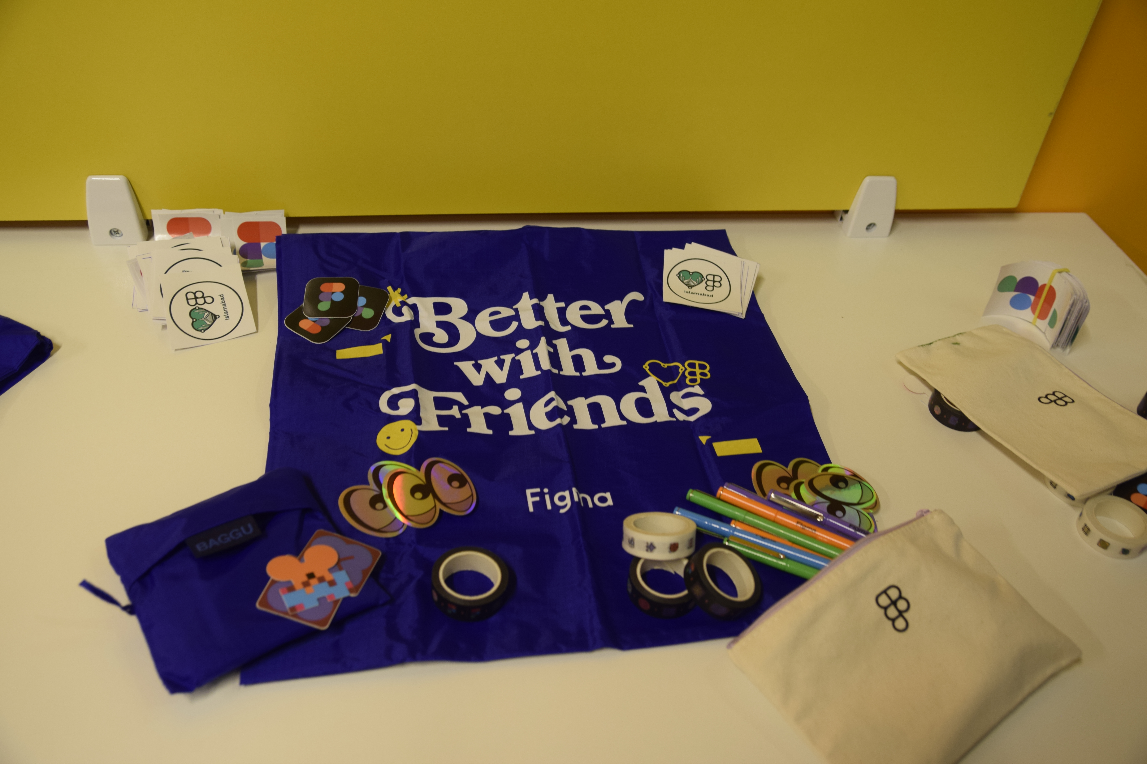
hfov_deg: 57.2
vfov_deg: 40.0
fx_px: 1051
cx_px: 574
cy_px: 382
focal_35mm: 33
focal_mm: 22
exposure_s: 1/60
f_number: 4
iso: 450
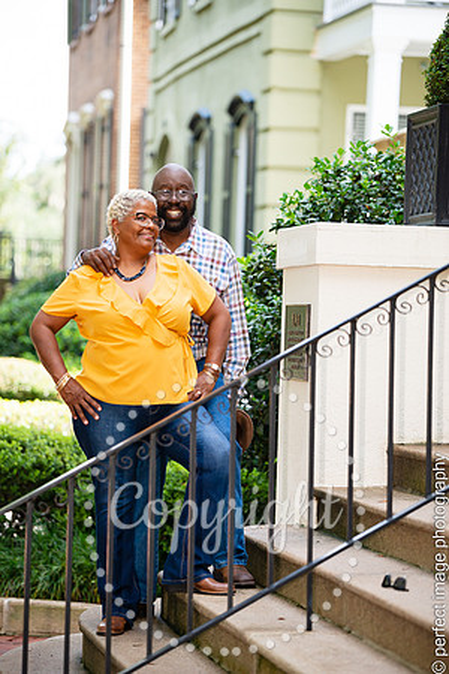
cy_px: 337
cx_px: 224
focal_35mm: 125
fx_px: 2338
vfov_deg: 16.4
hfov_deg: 11.0
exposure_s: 1/1000
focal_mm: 125
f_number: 2.8
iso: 640
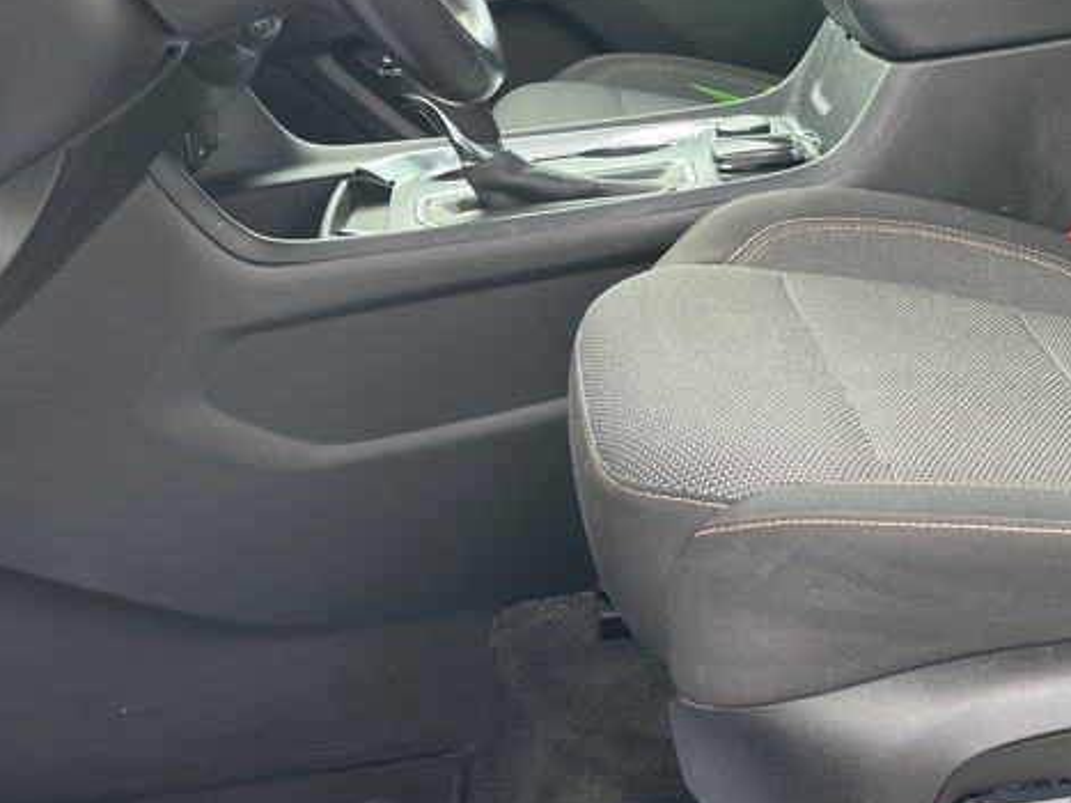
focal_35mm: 57
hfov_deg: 33.0
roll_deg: -0.5
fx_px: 1763
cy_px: 206
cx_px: 823
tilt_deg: -14.6
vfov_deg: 25.4
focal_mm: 5.1
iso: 64
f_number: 1.6
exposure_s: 1/163
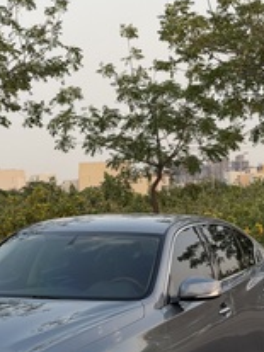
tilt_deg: +0.3
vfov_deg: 18.6
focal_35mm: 106
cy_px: 195
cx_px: 71
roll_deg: +1.4
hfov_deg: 13.9
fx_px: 1079
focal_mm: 6.76
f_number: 1.78
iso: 64
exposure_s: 1/309
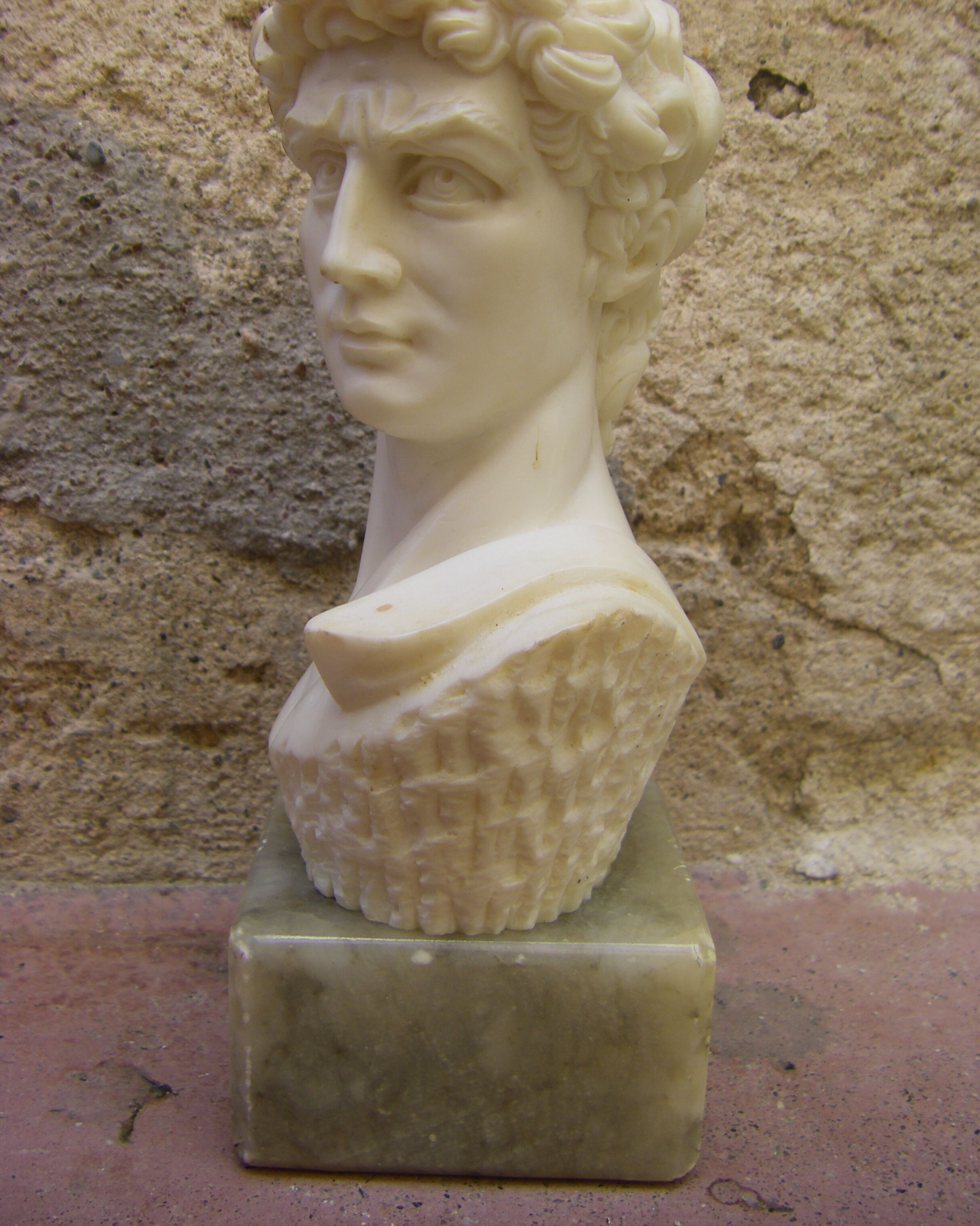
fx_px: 1450
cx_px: 489
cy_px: 567
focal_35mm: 40
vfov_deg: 45.8
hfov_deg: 37.3
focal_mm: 6.3
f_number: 3.5
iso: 64
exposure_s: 1/100
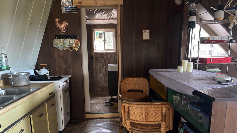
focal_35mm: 29
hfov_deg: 66.1
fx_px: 182
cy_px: 91
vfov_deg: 39.6
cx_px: 117
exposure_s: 1/30
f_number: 1.6
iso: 640
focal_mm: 5.96
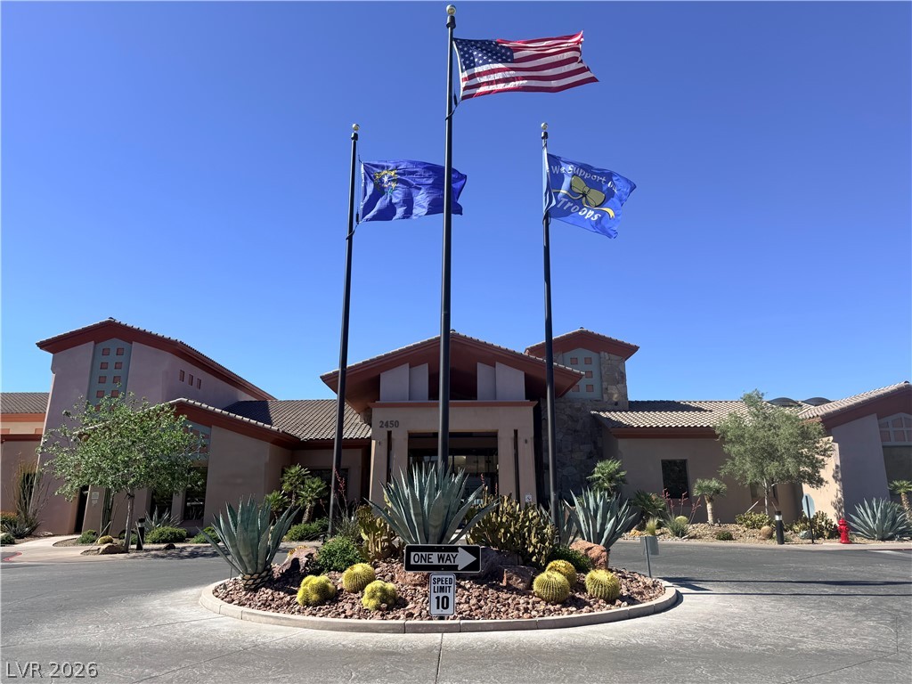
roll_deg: +0.7
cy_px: 342
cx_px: 456
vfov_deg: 56.8
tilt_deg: +13.7
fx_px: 632
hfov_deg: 71.6
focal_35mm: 24
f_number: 1.78
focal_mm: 6.76
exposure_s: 1/3953
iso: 80
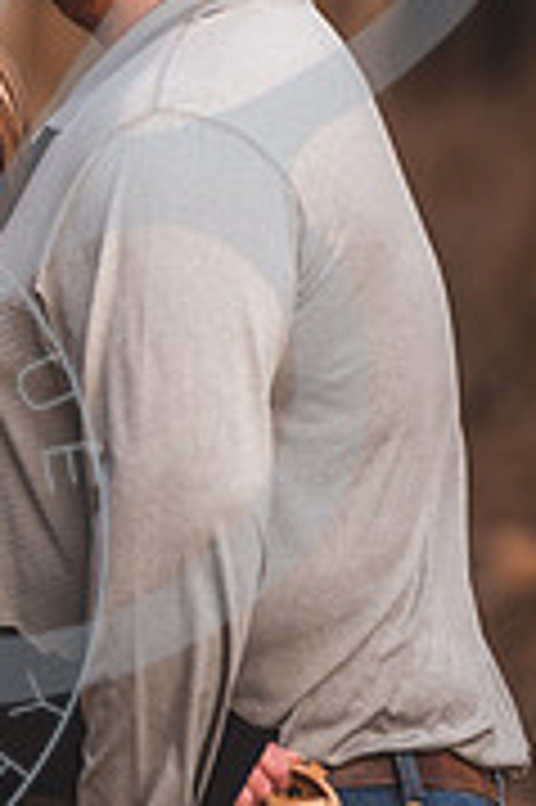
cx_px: -108
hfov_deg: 2.7
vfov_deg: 4.1
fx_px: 11255
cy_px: 198
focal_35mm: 503
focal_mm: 200
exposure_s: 1/250
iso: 100
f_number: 2.8
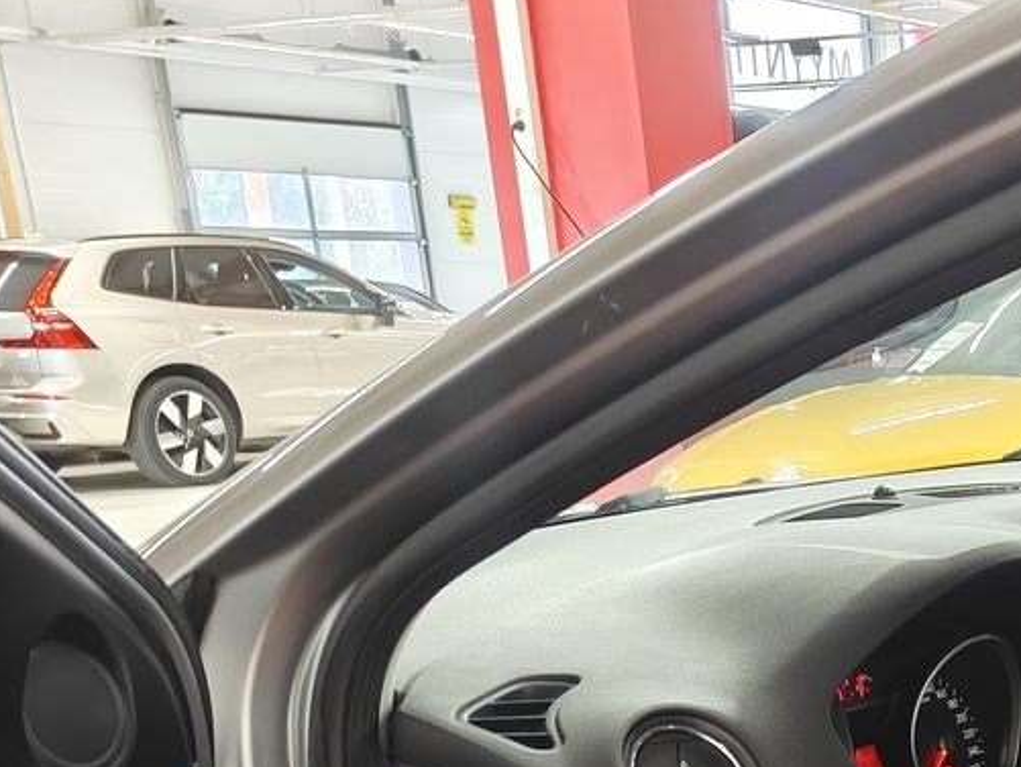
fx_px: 2036
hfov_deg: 24.8
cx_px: 1296
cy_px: 1046
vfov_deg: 19.4
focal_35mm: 69
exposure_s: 1/50
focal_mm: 5.59
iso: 125
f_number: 1.8
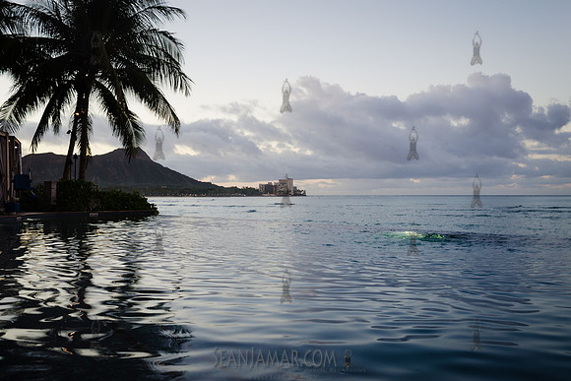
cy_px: 190
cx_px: 286
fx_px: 555
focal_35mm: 35
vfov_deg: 37.9
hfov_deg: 54.4
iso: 100
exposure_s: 1/15
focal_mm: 35
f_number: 7.1
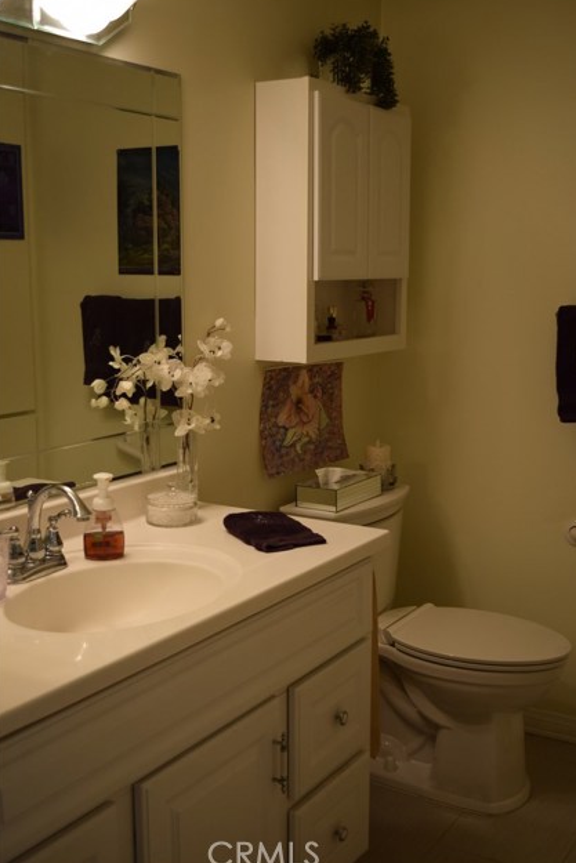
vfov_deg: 44.0
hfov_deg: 30.2
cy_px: 432
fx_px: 1068
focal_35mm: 45
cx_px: 289
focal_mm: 29
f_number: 4.2
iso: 400
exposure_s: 1/80
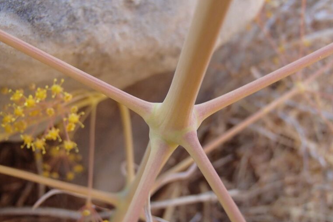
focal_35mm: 39
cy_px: 126
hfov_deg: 49.6
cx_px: 168
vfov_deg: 34.1
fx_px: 361
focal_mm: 6.64
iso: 250
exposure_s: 1/160
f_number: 4.7
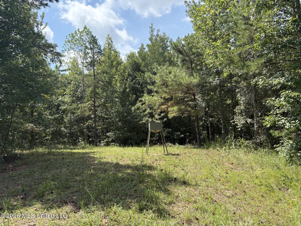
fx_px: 226
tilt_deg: +4.3
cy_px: 113
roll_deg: +3.9
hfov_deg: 67.3
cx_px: 150
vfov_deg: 53.1
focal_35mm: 26
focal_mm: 5.96
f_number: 1.6
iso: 64
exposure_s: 1/1626
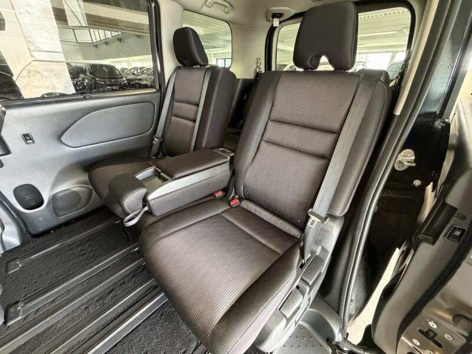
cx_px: 236
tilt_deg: -28.1
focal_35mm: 14
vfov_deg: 85.7
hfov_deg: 102.1
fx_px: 191
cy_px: 177
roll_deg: -1.2
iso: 640
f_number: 2.2
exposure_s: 1/50
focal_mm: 2.22
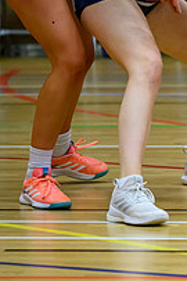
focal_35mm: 571
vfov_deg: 3.6
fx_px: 4456
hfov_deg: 2.4
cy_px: 89
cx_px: 386
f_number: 2.8
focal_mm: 200
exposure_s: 1/1000
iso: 5000
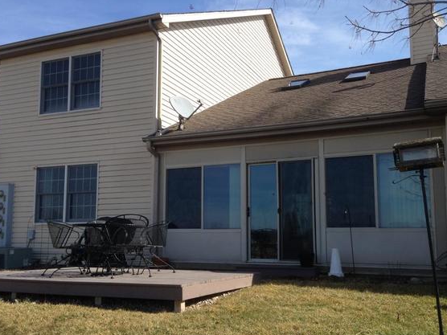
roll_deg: -1.1
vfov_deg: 37.7
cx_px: 233
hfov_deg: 49.0
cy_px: 190
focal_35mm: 38
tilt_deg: +3.9
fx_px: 491
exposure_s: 1/1004
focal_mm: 4.12
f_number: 2.4
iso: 50
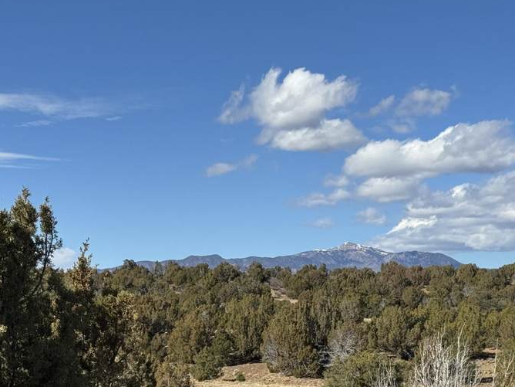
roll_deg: +0.7
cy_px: 314
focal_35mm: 92
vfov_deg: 15.9
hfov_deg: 21.3
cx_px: 332
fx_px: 1369
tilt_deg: +0.4
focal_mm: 6.76
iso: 64
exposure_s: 1/5848
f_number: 1.78
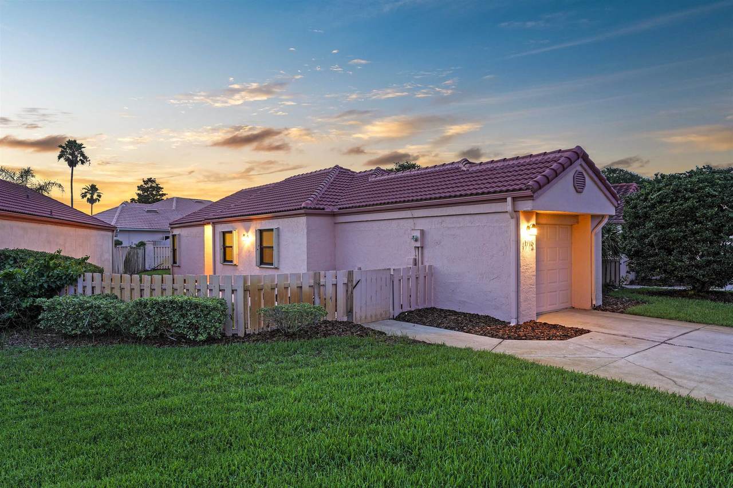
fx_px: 448
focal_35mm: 22
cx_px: 366
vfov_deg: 57.2
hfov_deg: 78.6
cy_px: 244
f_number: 8
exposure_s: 15
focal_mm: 22
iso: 100
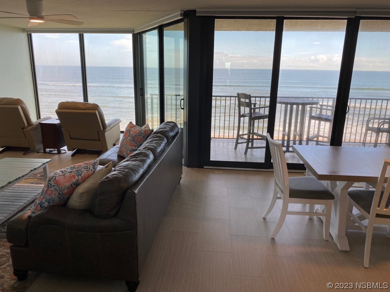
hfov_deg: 67.3
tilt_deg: -14.3
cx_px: 195
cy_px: 146
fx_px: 293
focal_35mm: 26
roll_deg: +0.0
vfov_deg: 53.1
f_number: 1.8
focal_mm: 4.25
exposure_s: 1/161
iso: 32
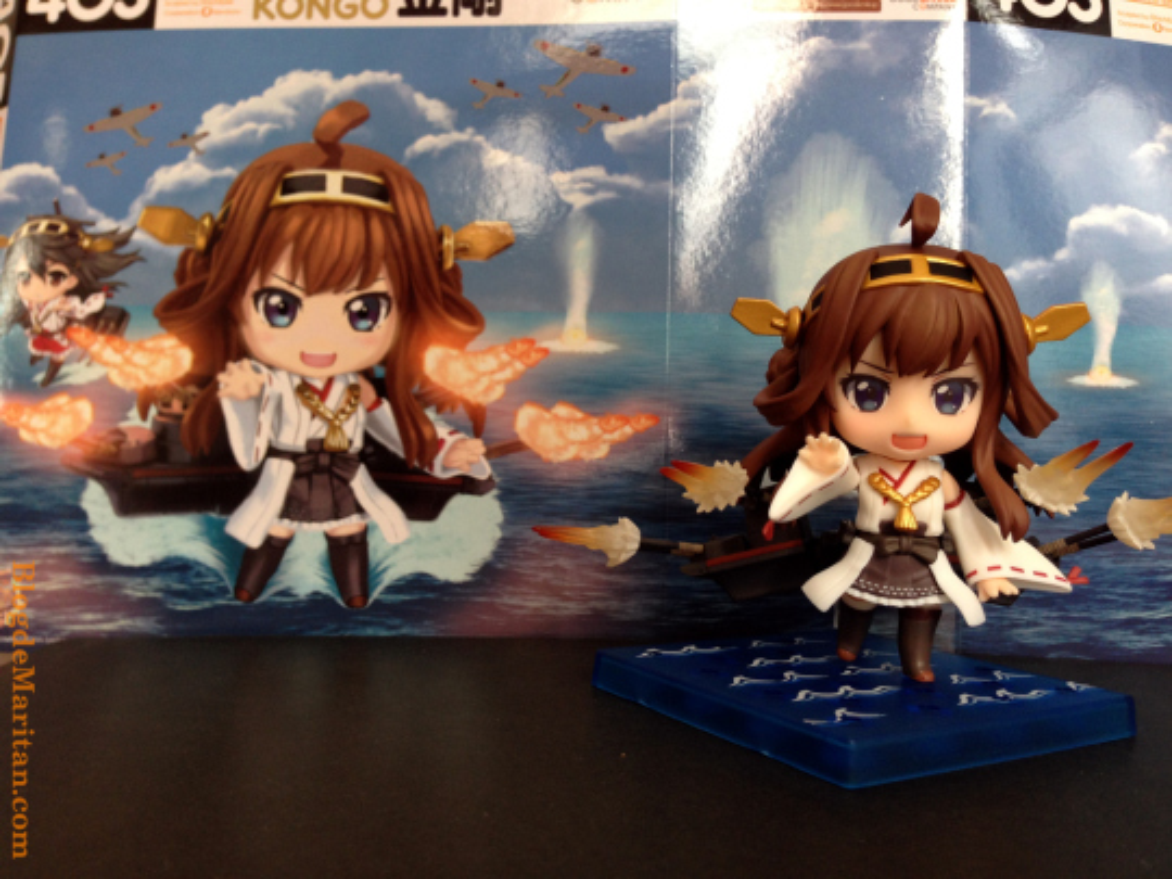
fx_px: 1117
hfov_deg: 55.4
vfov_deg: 42.9
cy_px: 440
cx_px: 586
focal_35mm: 33
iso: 80
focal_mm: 4.12
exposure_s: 1/20
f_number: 2.4
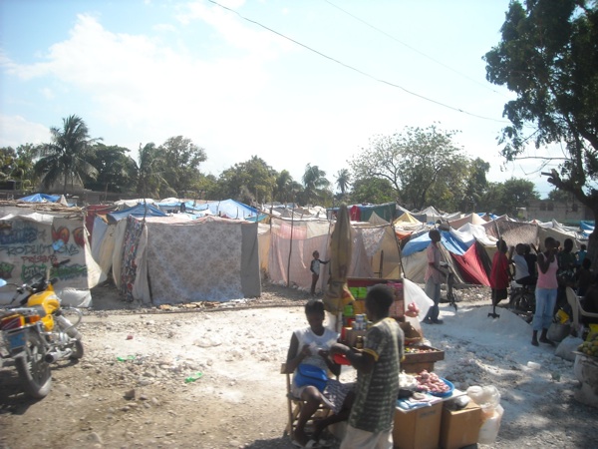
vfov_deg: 40.7
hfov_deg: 52.6
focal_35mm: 35
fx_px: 605
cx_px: 299
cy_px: 224
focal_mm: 5.7
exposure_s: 1/272
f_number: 5.6
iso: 64
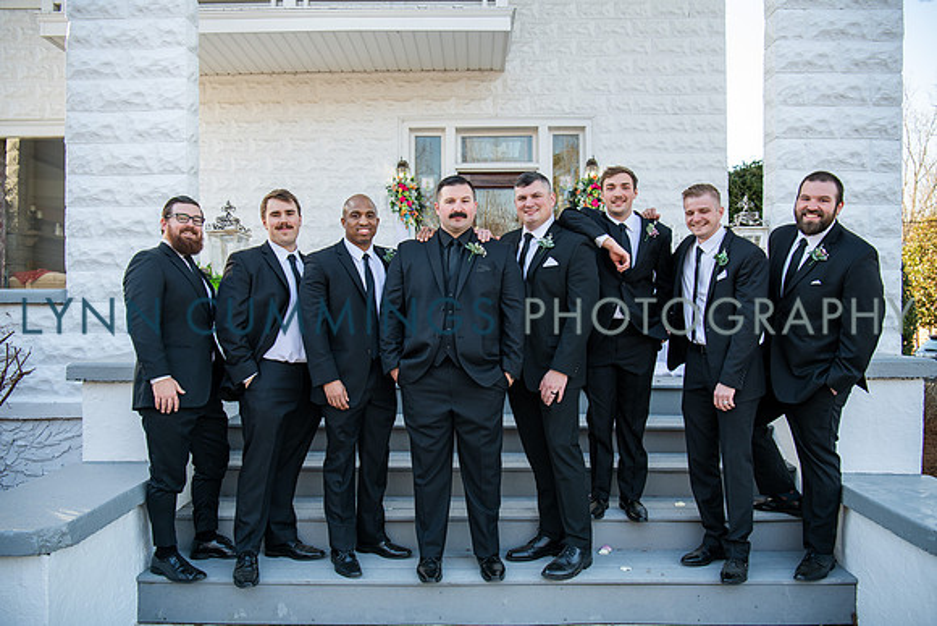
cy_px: 313
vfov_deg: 43.6
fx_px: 781
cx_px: 468
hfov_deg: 61.9
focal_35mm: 30
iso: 250
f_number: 3.5
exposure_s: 1/250
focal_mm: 30
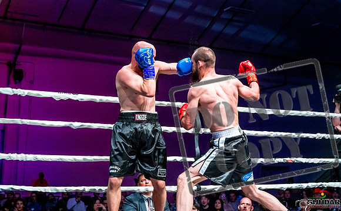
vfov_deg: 22.3
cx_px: 188
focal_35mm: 58
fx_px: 534
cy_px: 77
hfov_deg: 35.4
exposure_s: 1/1000
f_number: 4
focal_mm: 48
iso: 4000
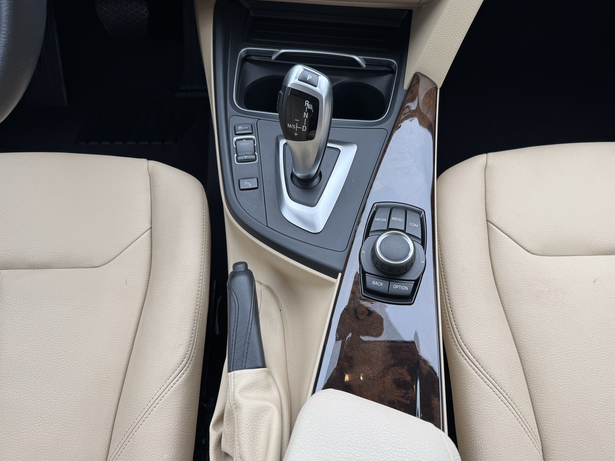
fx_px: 462
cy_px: 221
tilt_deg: -57.2
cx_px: 330
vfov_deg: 53.0
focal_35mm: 26
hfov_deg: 67.2
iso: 50
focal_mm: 6.76
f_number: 1.78
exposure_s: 1/101
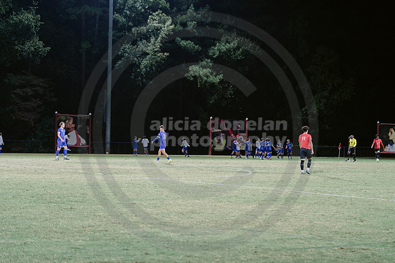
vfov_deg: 15.2
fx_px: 988
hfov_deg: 22.6
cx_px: 198
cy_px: 132
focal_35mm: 90
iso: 2000
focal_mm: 90
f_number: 3.5
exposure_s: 1/160
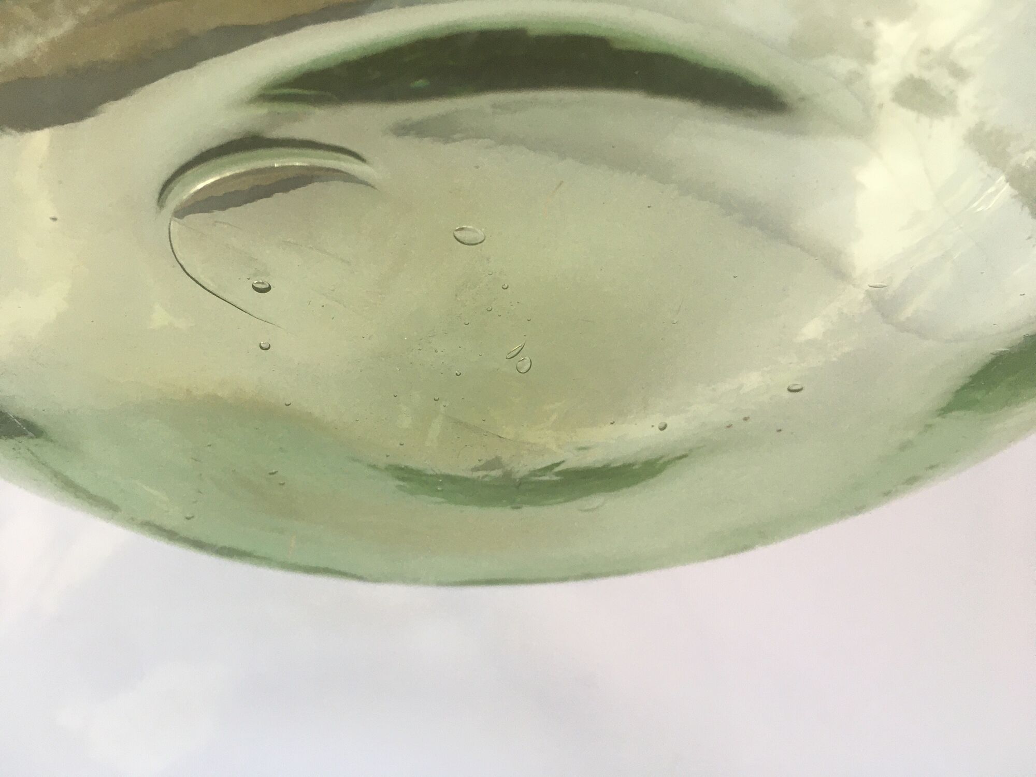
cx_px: 518
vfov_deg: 48.2
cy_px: 388
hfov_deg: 61.7
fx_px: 868
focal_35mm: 29
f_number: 2.2
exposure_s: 1/33
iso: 40
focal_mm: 4.15
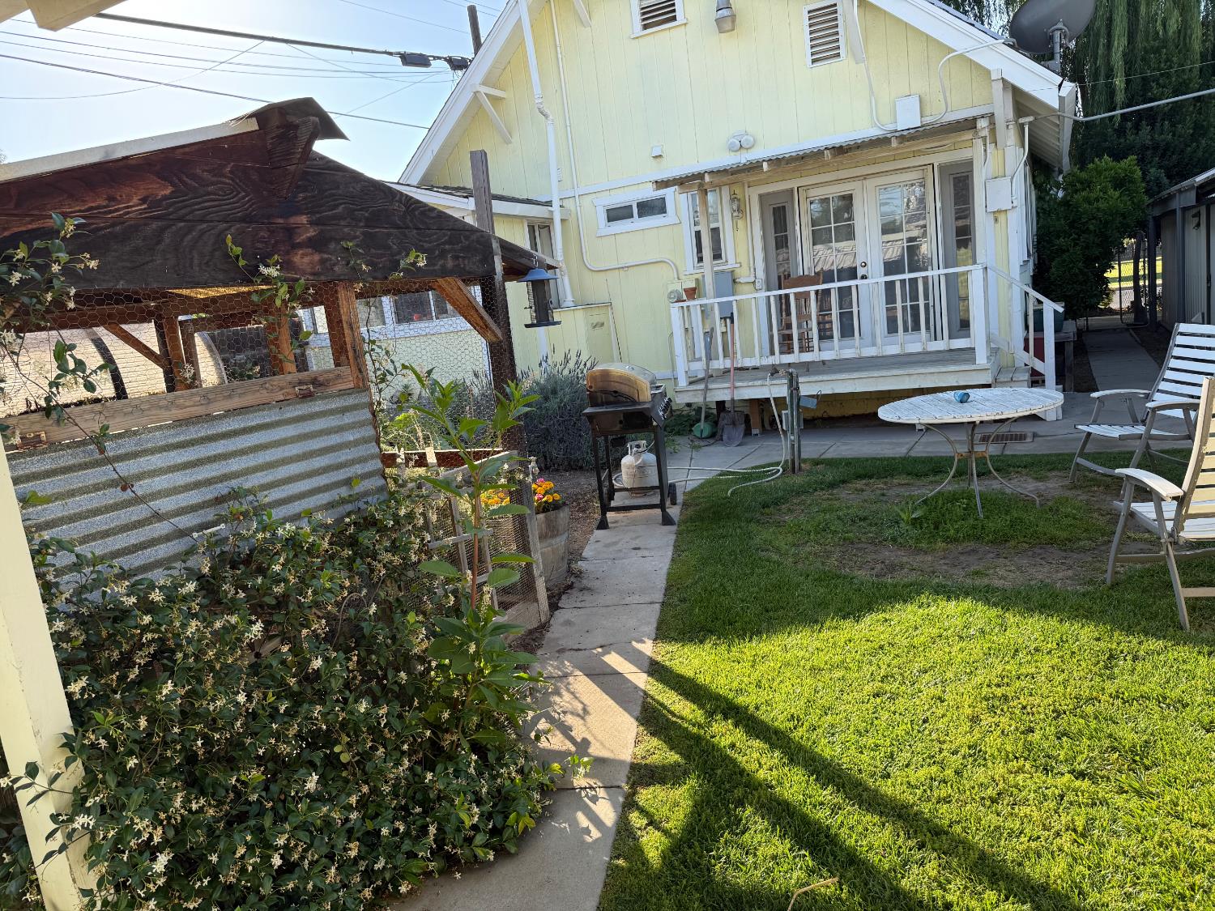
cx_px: 608
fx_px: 842
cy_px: 456
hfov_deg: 71.6
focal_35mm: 24
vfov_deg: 56.8
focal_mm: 6.76
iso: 80
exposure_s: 1/805
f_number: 1.78
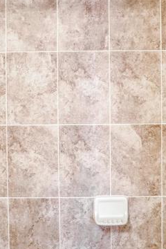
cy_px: 116
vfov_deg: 41.1
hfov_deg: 27.9
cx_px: 112
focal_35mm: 48
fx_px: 332
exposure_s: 1/10
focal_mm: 16
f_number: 7.1
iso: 1250
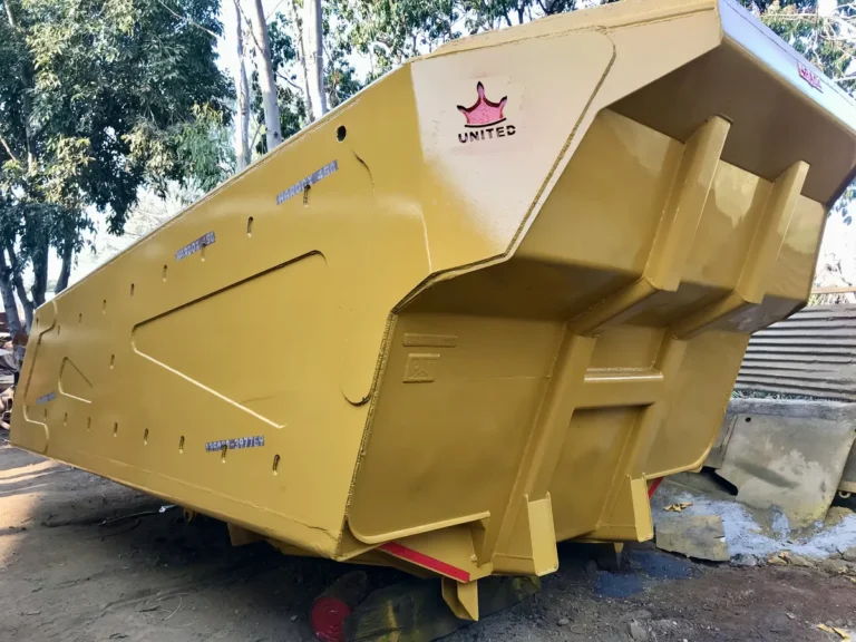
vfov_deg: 49.7
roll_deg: +1.0
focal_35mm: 28
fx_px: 692
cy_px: 321
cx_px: 428
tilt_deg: +1.1
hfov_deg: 63.4
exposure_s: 1/155
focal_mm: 3.99
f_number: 1.8
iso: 20
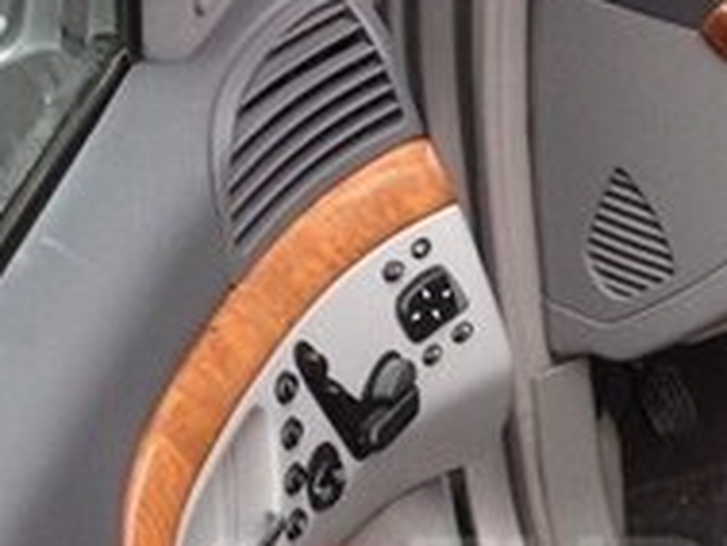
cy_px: 594
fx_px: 2564
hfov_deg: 15.7
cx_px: 804
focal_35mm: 122
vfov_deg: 12.0
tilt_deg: -43.0
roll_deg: +0.9
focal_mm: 4.28
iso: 80
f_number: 2.4
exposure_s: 1/120
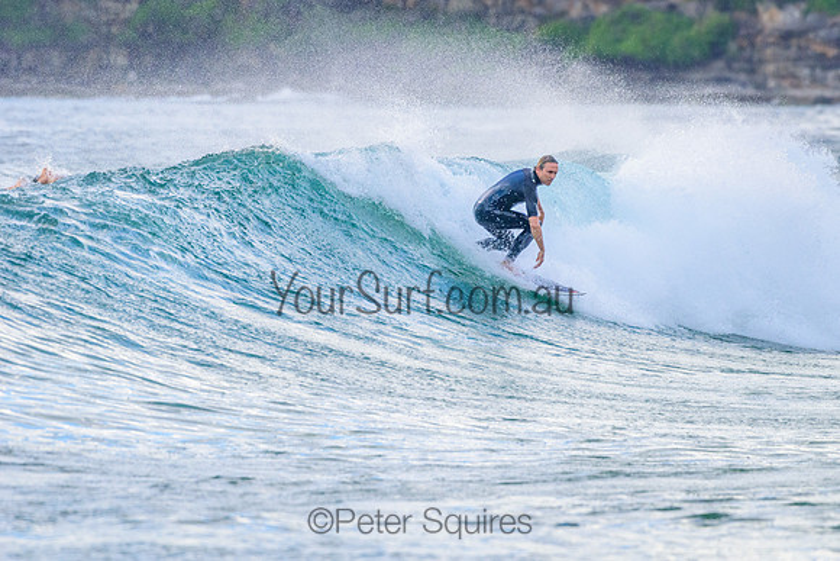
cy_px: 244
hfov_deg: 4.4
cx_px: 515
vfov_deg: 3.0
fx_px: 10875
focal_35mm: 466
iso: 1400
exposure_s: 1/2000
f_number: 5.6
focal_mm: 380
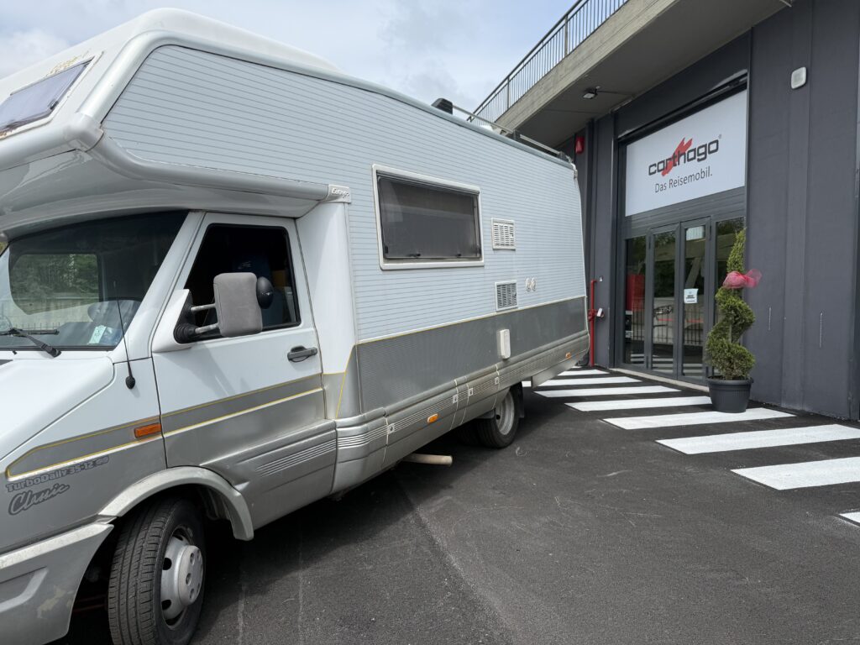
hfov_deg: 71.6
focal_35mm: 24
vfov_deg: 56.8
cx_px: 430
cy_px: 322
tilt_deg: -1.8
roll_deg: -0.9
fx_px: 596
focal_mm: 6.76
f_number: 1.78
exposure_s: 1/4975
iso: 80
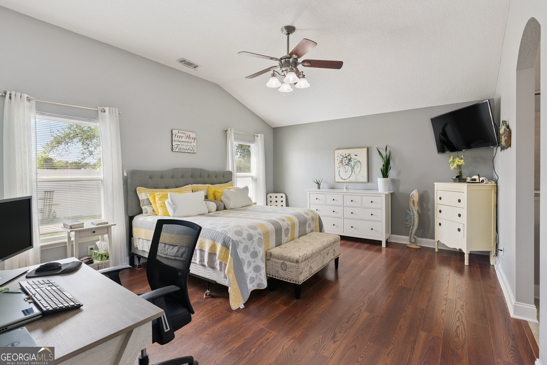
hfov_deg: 93.3
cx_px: 274
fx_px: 258
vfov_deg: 70.5
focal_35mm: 17
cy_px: 182
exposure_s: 1/160
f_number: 8
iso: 250
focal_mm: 17
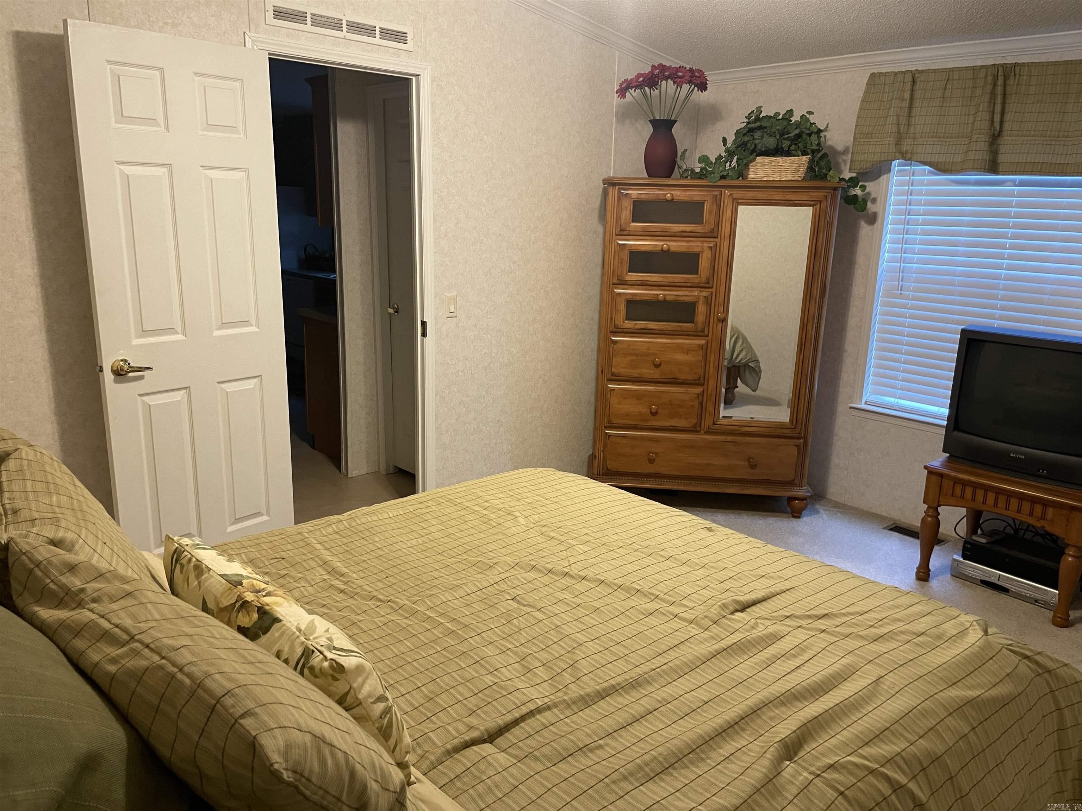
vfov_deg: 53.1
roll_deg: -0.9
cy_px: 406
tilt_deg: -14.1
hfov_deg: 67.3
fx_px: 813
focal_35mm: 26
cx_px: 541
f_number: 1.6
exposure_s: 1/60
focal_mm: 4.2
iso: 250
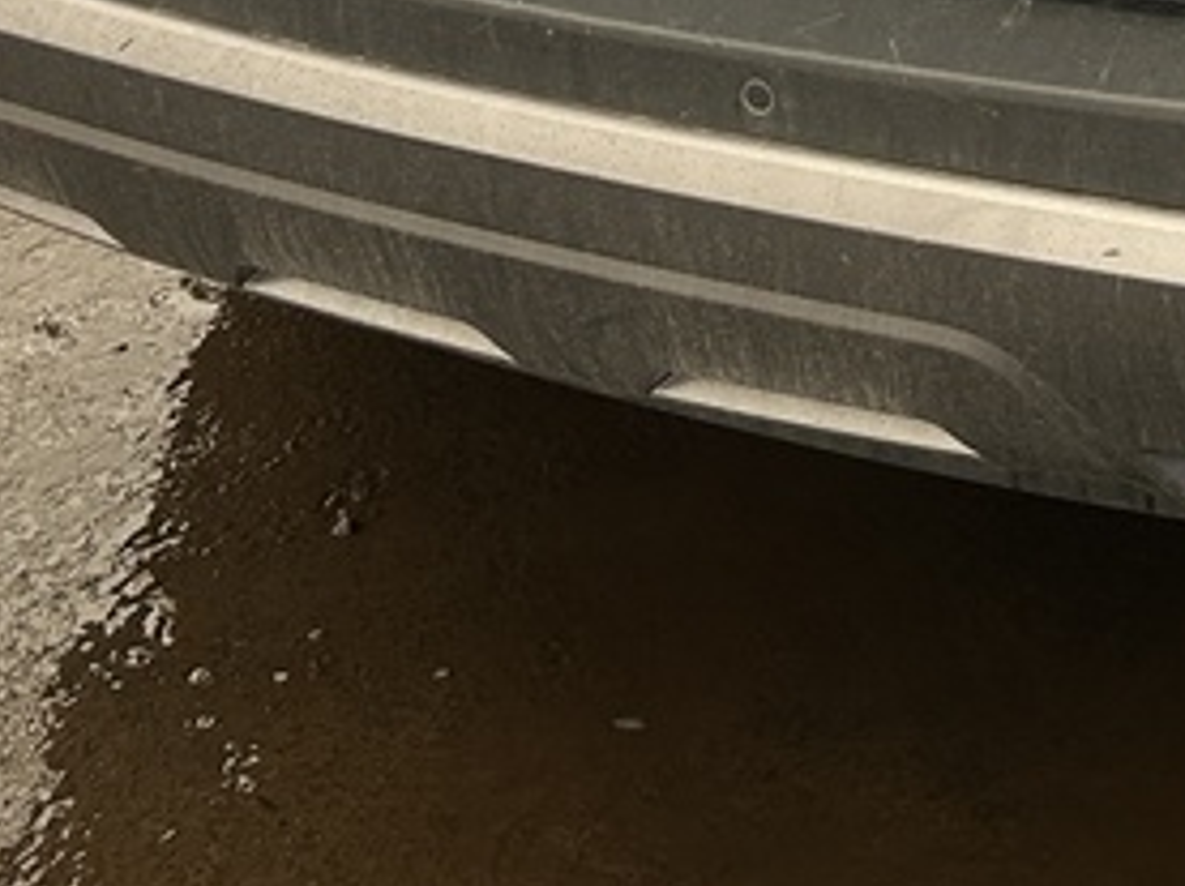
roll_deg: +2.1
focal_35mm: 94
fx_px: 3214
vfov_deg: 14.1
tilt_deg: -13.9
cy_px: -638
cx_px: 1403
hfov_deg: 19.7
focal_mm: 5.7
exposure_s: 1/121
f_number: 1.5
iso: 100
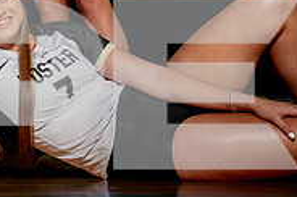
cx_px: -107
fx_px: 922
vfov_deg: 11.6
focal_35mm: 112
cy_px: -111
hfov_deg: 17.0
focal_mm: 34
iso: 250
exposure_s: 1/200
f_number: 5
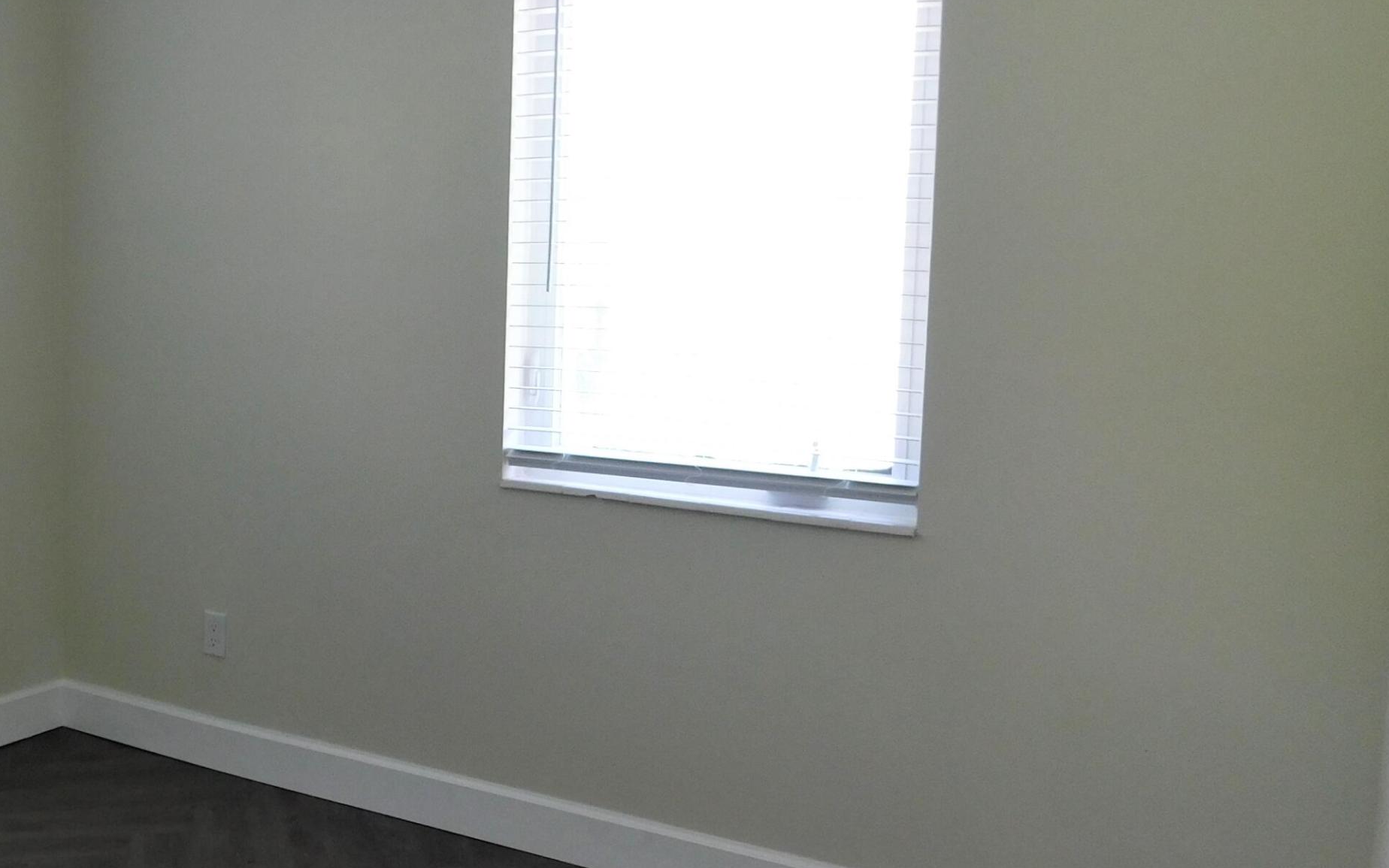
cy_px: 407
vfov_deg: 33.6
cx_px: 406
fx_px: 1438
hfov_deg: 50.1
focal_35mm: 38
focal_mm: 4
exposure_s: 1/30
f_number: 3
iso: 125
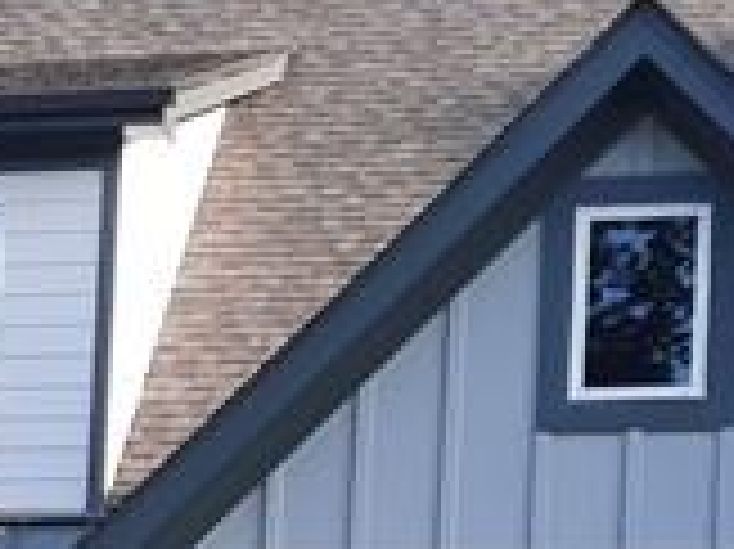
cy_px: 950
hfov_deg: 12.2
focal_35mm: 157
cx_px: -248
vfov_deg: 9.1
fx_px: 3327
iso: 40
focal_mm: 4.6
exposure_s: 1/315
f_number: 2
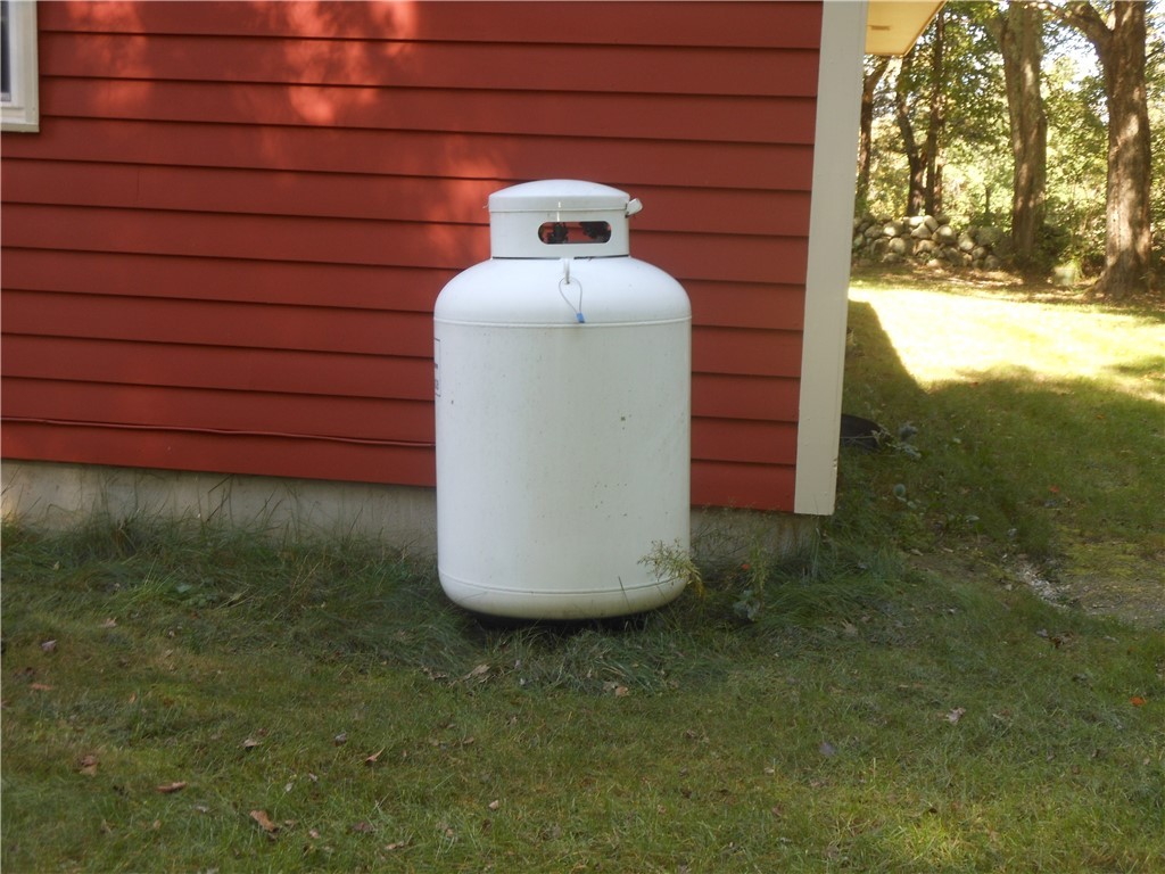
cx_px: 582
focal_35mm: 50
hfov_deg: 38.2
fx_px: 1683
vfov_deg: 29.1
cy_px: 437
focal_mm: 8.9
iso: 80
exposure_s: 1/50
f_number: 4
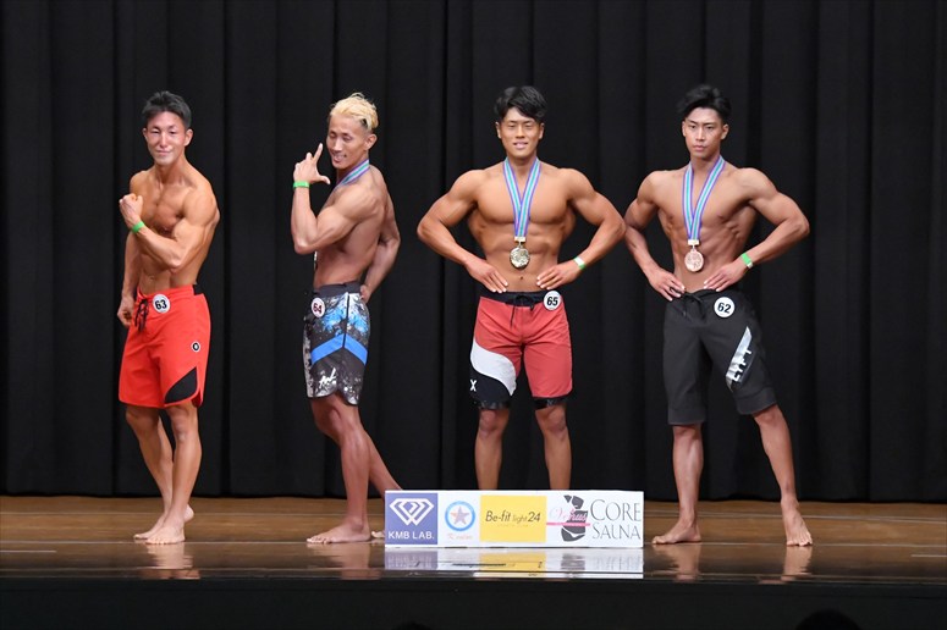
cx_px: 474
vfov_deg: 7.5
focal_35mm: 183
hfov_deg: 11.2
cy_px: 315
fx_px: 4812
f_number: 5.6
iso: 8000
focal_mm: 122
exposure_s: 1/400
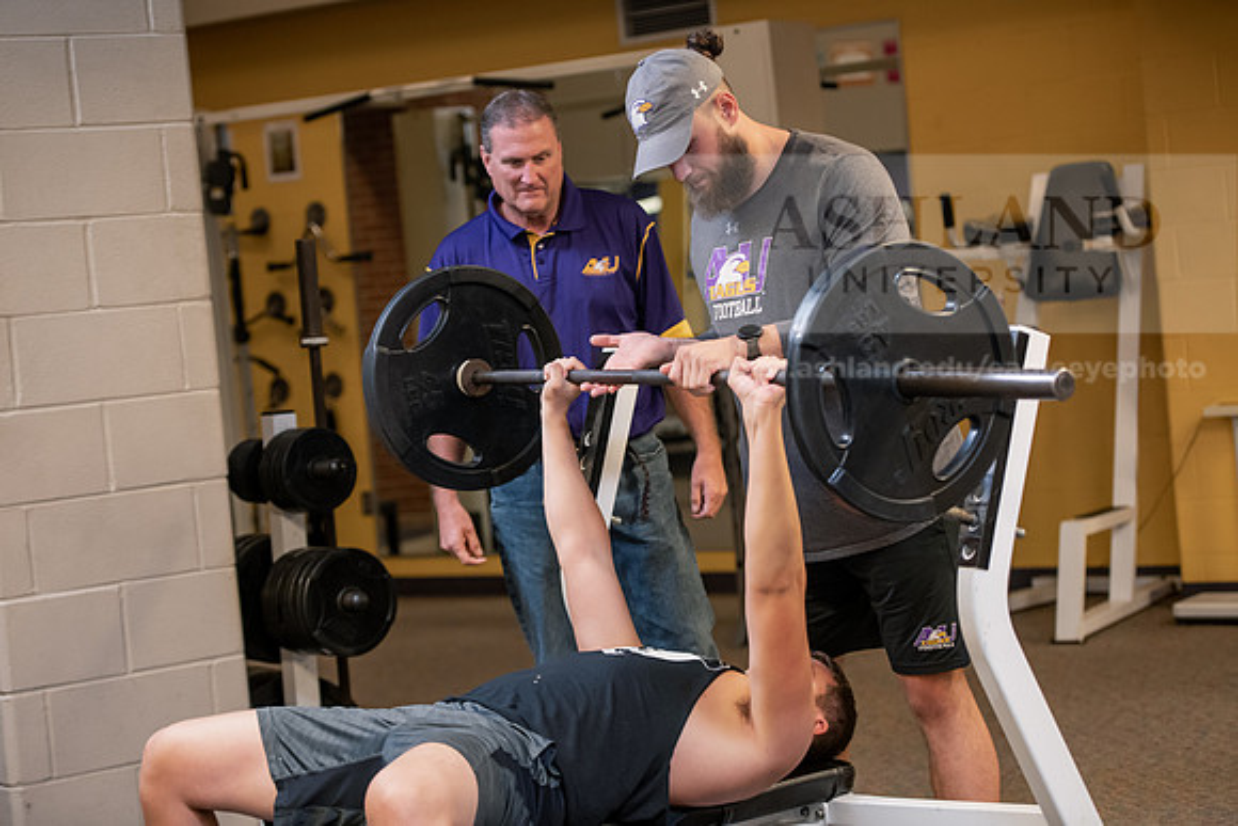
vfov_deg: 16.1
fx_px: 2924
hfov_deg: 23.9
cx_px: 619
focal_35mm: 85
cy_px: 413
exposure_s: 1/200
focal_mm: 85
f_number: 3.2
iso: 1250
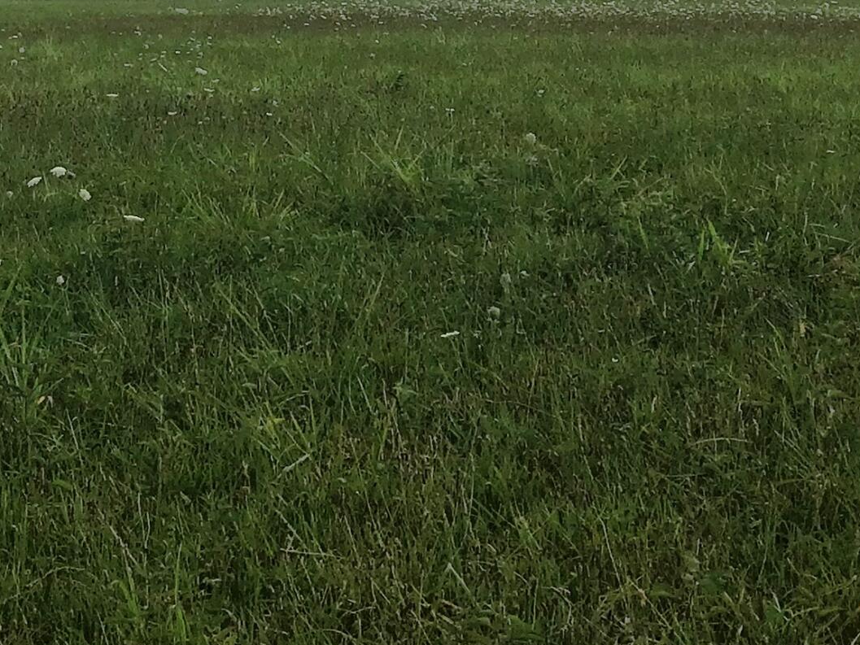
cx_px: 360
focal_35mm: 88
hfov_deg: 22.2
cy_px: 4
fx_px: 2187
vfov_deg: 16.4
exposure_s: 1/197
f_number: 2.4
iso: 25
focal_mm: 3.3
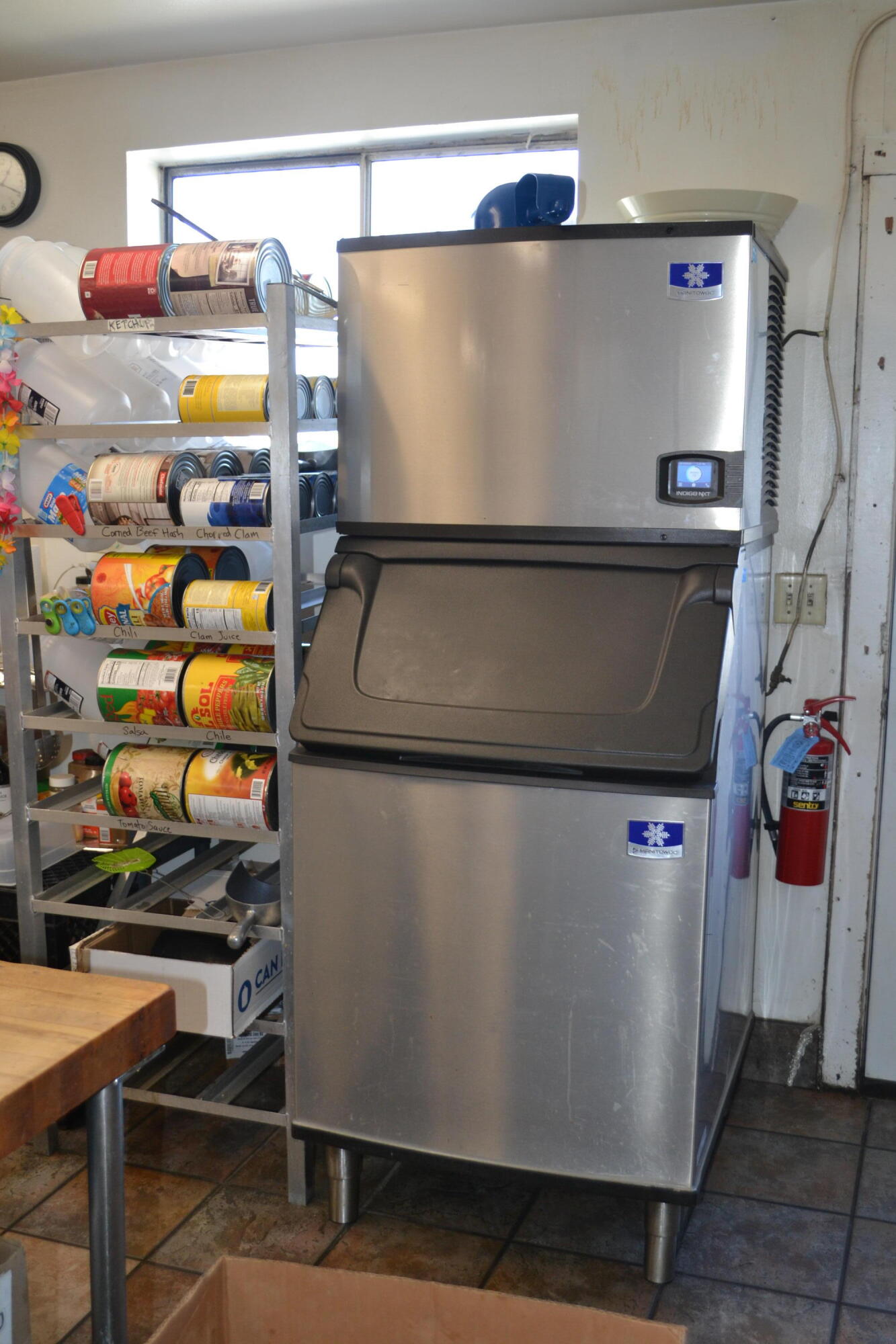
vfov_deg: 53.1
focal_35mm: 36
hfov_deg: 36.9
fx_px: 1344
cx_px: 448
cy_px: 672
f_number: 4
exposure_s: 1/60
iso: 500
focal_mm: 24
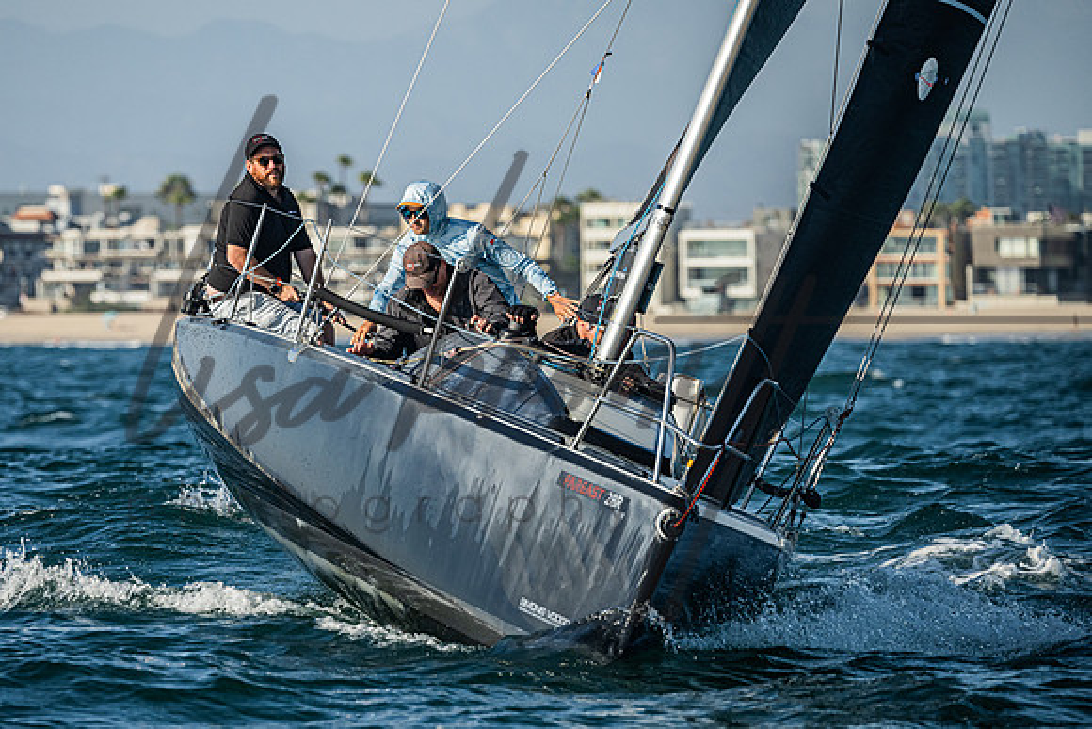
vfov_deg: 3.9
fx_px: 10826
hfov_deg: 5.8
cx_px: 422
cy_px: 381
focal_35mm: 357
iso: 400
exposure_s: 1/4000
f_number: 5.6
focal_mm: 280
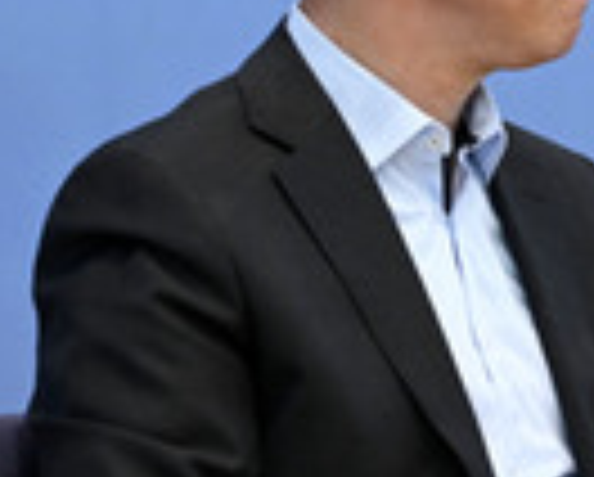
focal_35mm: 224
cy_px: -130
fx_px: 3944
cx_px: 565
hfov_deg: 8.6
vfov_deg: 6.9
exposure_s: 1/640
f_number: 5.6
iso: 3200
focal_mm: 70
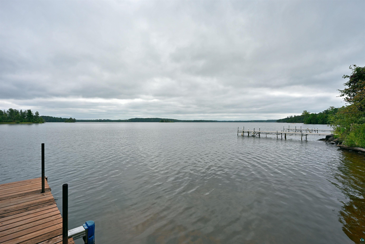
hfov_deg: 93.3
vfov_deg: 70.4
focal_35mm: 17
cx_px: 182
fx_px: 172
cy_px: 122
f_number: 5.6
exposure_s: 1/1250
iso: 250
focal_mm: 17
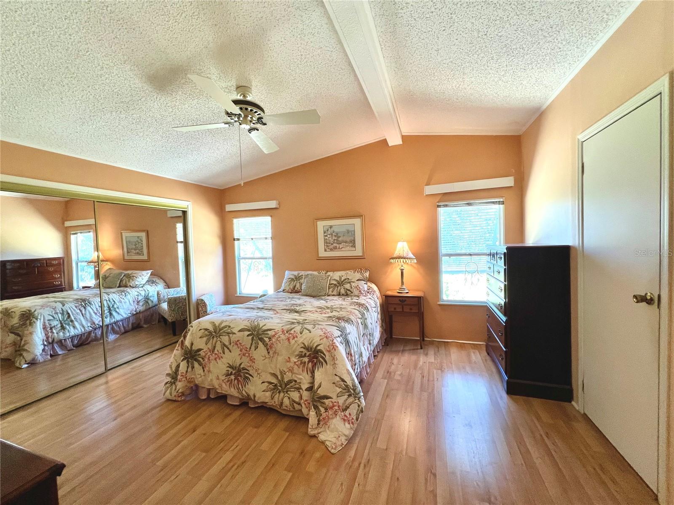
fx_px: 253
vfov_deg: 89.9
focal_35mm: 13
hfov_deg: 106.2
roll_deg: +2.0
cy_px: 252
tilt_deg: -2.5
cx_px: 337
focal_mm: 1.57
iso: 200
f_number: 1.8
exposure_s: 1/60
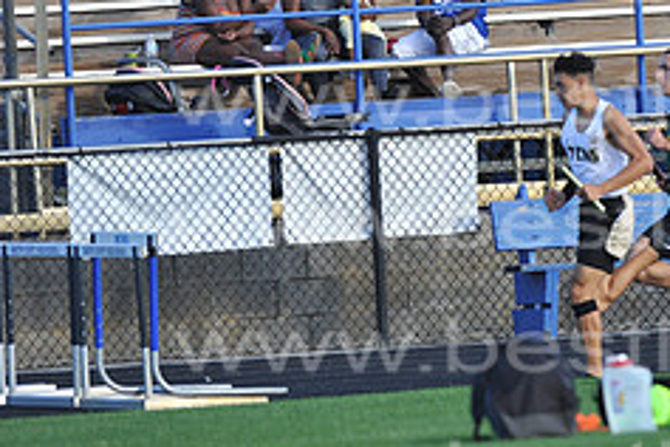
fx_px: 13641
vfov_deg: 1.9
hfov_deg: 2.8
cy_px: 167
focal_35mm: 733
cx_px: 814
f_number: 4.5
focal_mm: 300
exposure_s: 1/2000
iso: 800
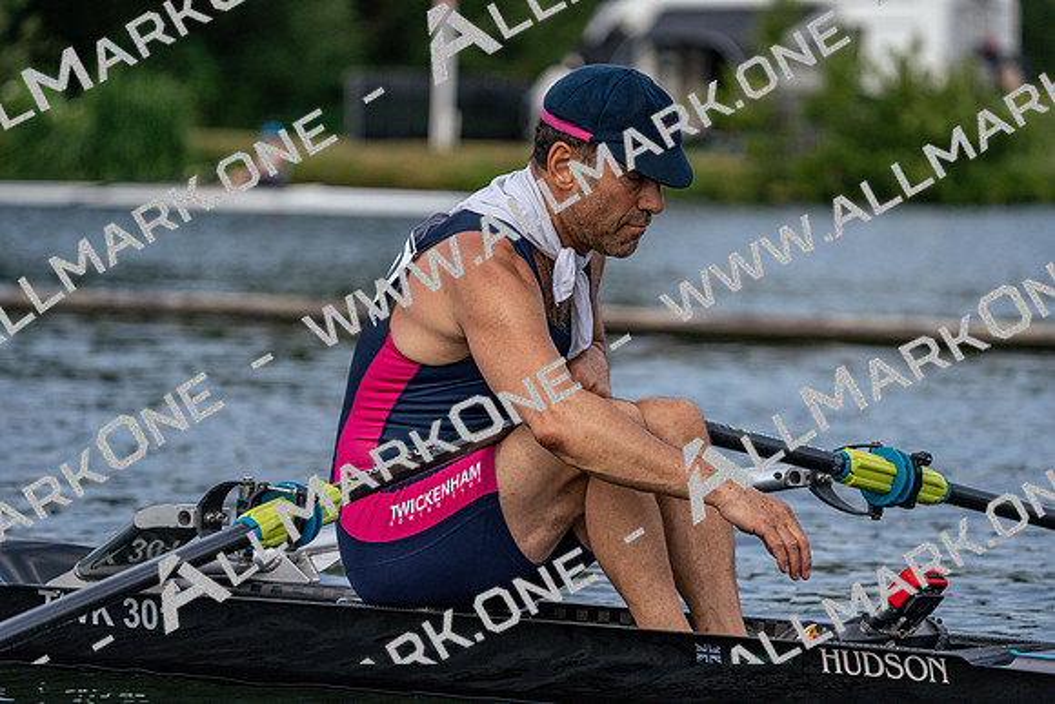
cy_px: 352
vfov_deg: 5.8
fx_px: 6917
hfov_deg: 8.7
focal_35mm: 236
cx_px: 528
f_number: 5.6
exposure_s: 1/1600
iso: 400
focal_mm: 236
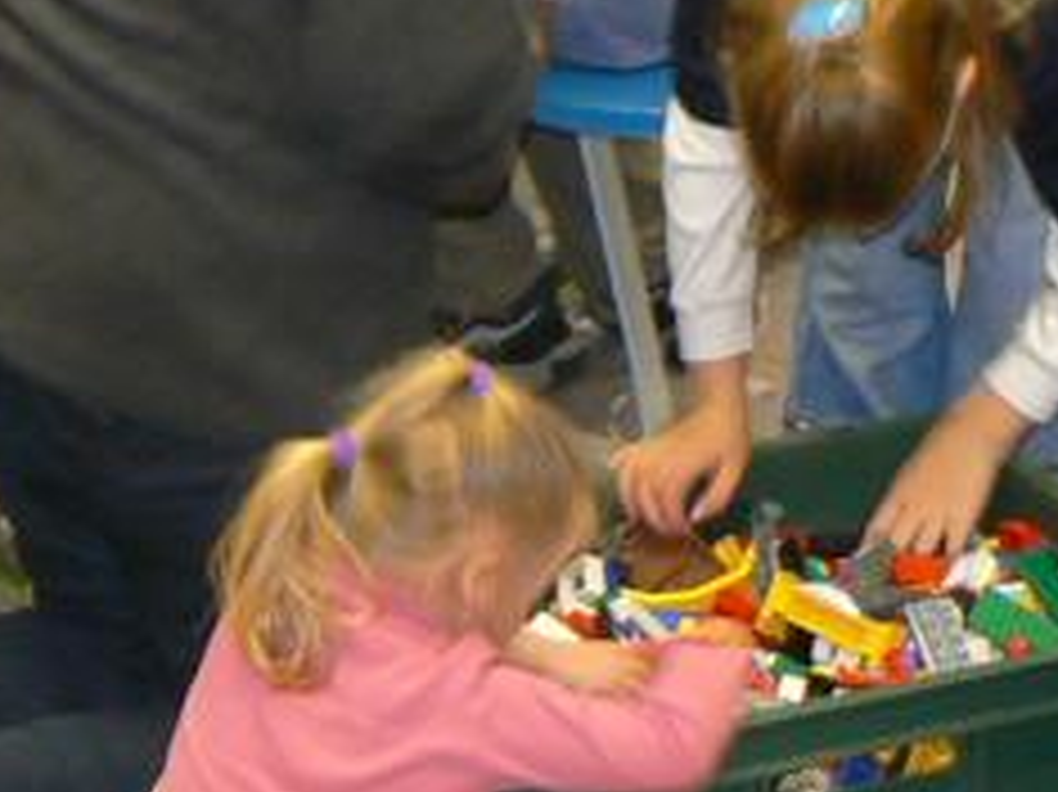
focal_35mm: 157
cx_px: 464
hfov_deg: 12.6
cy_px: -828
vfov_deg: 8.9
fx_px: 4796
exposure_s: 1/8
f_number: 2.8
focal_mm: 6
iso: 100
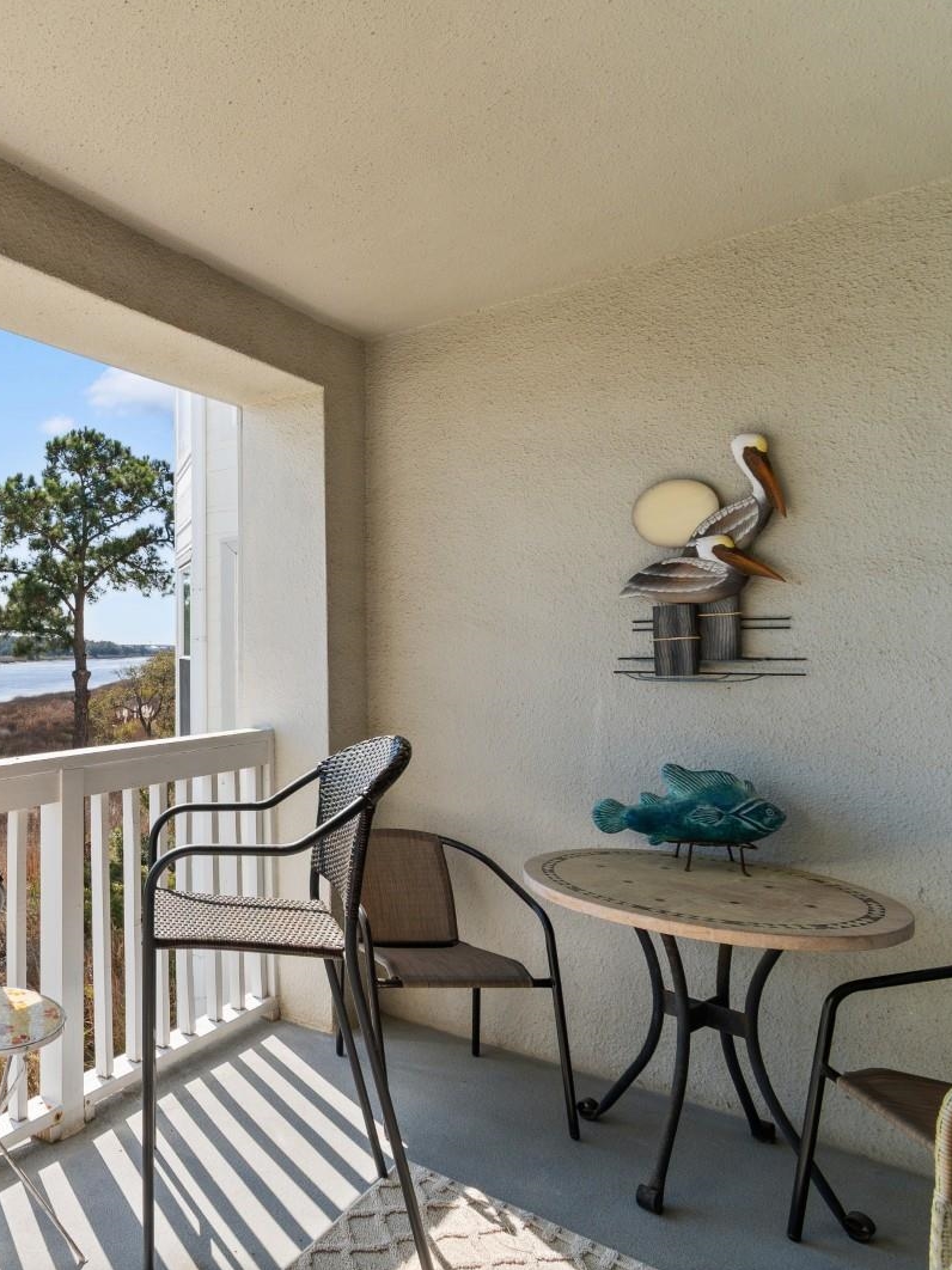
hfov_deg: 49.7
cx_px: 0
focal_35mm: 22
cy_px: 636
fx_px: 807
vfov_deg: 76.4
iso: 100
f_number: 6.3
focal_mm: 10
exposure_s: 1/160
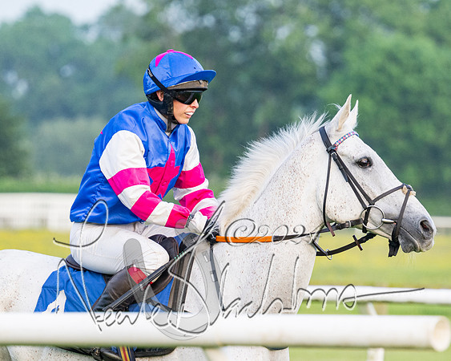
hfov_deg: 4.7
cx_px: 331
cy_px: 227
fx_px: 5526
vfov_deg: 3.7
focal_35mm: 414
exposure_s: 1/800
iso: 400
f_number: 4
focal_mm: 190
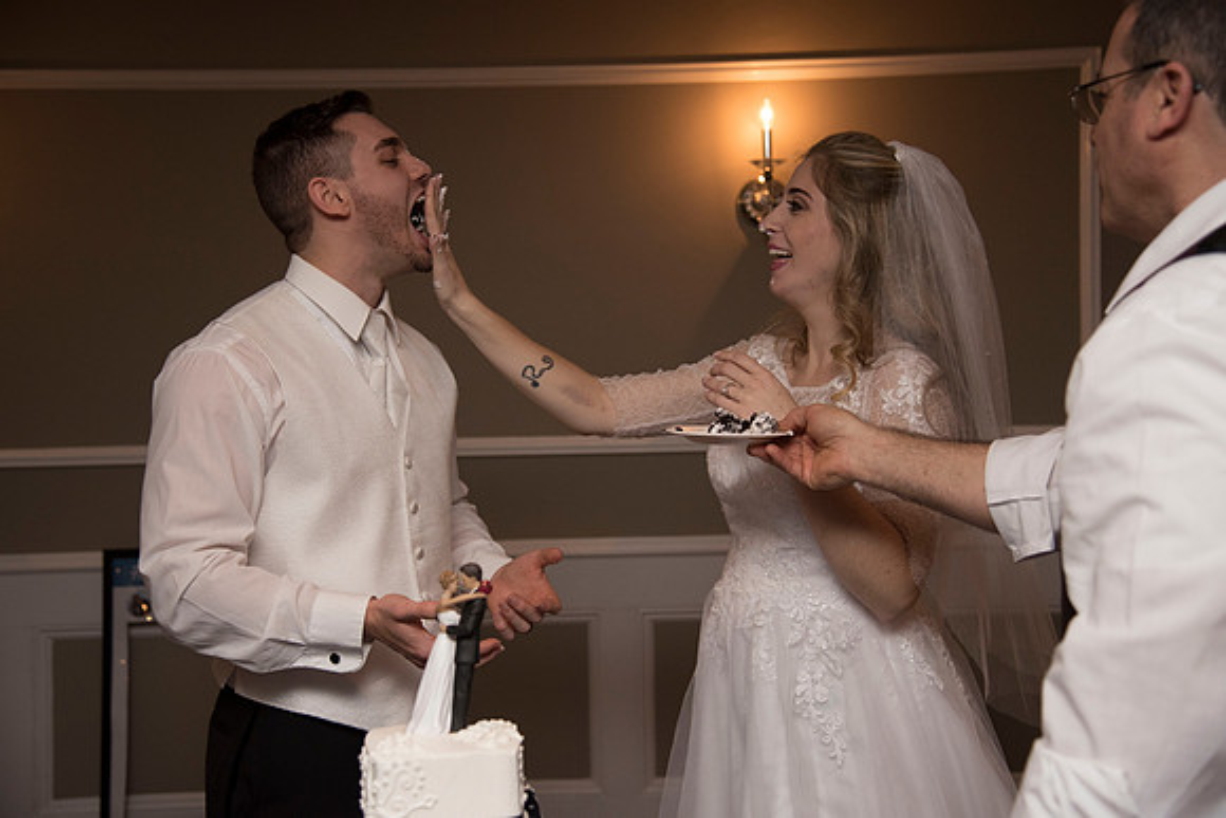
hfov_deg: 41.1
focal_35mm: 48
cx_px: 613
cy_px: 409
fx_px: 1635
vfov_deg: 28.1
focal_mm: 48
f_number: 4
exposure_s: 1/200
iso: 2000
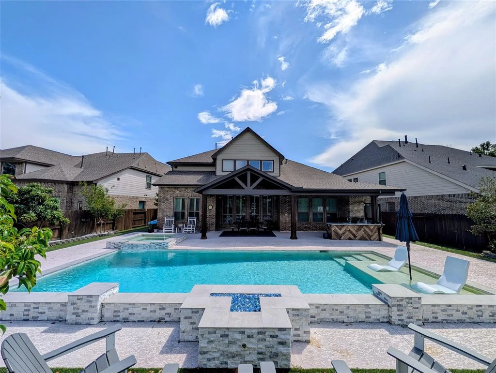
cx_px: 248
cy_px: 186
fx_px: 172
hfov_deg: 110.5
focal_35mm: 12
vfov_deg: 94.6
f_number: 1.7
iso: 47
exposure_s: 1/5848
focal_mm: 2.02
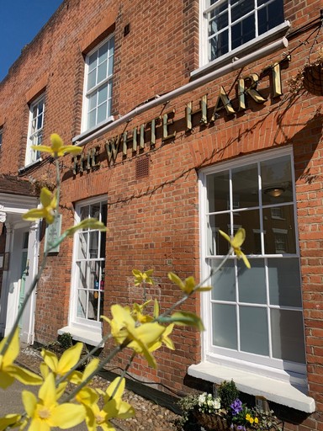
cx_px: 162
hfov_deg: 53.1
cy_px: 216
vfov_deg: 67.3
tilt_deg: +12.1
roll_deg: -1.4
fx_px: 323
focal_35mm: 26
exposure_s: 1/3289
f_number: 1.8
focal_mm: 4.25
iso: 25
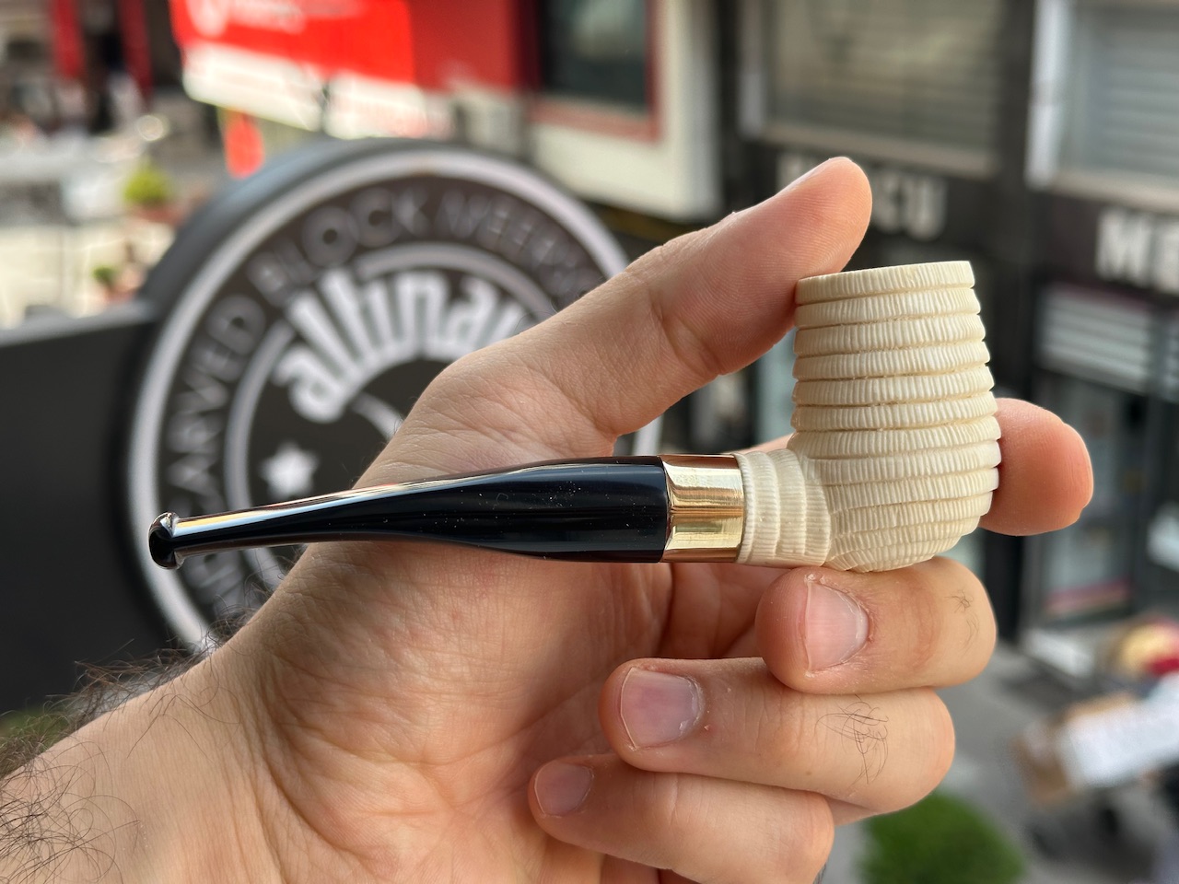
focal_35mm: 48
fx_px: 1635
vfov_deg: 30.3
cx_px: 590
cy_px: 442
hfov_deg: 39.7
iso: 64
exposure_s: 1/543
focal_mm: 6.86
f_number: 1.78
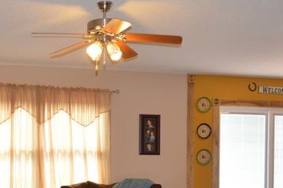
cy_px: 186
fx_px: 479
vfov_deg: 21.5
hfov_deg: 32.5
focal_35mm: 61
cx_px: 82
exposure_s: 1/100
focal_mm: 18
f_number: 4
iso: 400
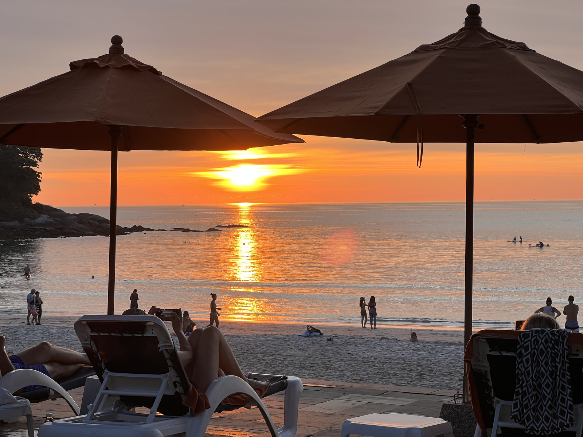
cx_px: 292
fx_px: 1297
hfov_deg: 25.3
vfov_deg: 19.1
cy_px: 218
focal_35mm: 77
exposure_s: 1/135
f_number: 2.8
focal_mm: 9
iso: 32
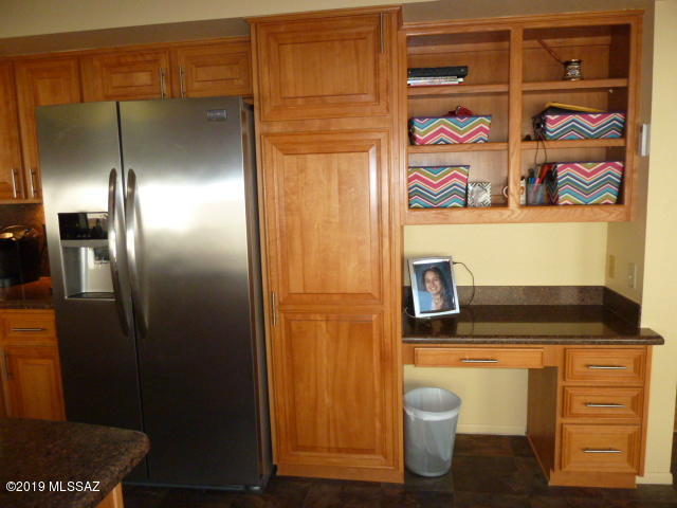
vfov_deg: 54.9
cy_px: 254
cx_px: 338
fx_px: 489
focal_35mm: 25
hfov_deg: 69.4
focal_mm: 4.1
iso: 400
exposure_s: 1/30
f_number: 3.3
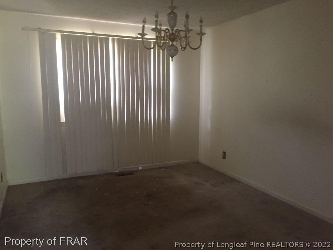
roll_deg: -1.1
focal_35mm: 29
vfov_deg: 48.2
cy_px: 125
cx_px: 166
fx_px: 279
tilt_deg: -6.8
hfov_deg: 61.7
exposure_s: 1/20
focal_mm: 4.15
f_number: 2.2
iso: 250
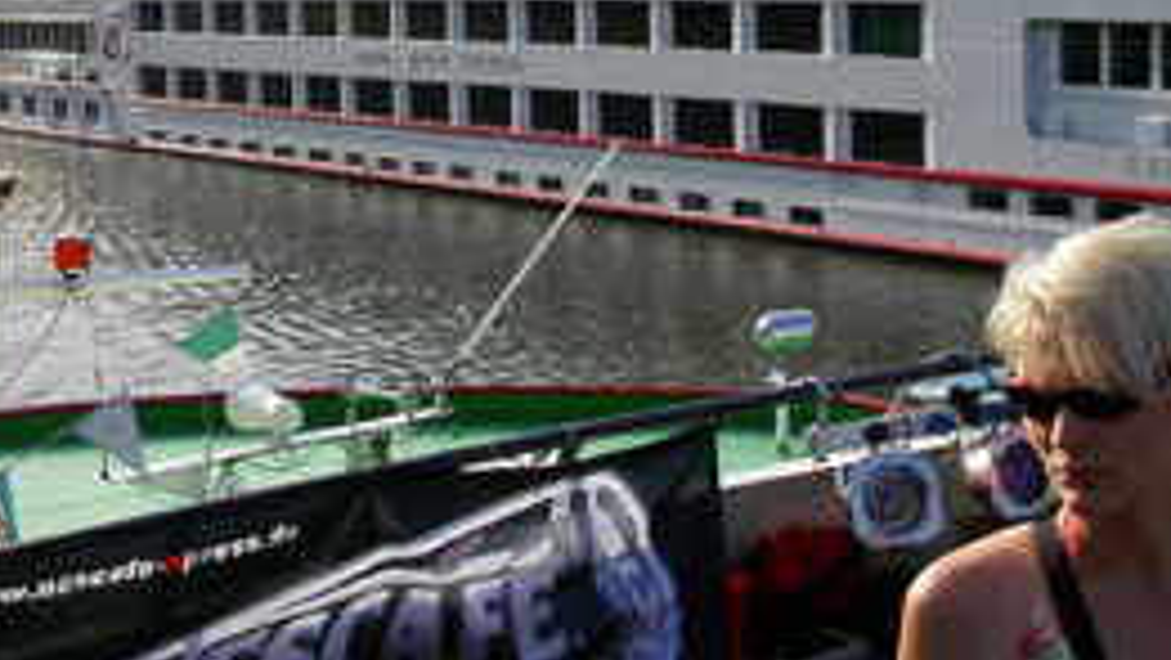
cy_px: 193
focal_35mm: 64
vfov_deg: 18.8
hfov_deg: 32.8
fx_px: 1988
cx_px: 639
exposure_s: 1/250
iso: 100
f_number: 8
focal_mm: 7.8
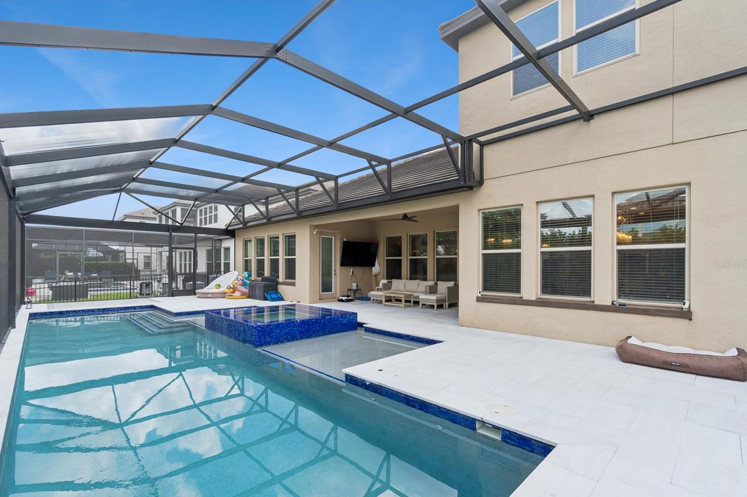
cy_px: 264
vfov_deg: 73.6
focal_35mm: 16
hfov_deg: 96.7
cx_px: 358
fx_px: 332
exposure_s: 1/90
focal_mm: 10
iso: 400
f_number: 11
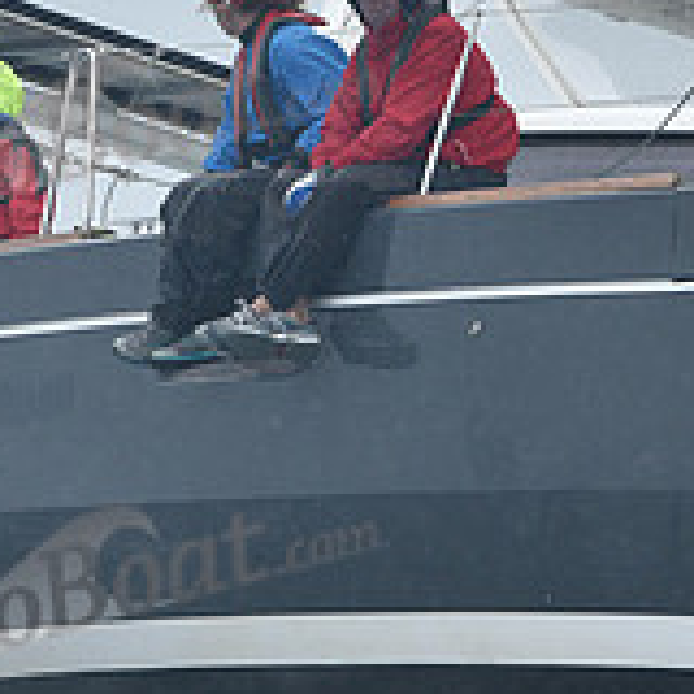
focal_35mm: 616
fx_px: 13972
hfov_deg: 2.8
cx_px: 607
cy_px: 310
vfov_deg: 2.8
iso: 320
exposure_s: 1/1000
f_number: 6.3
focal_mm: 200
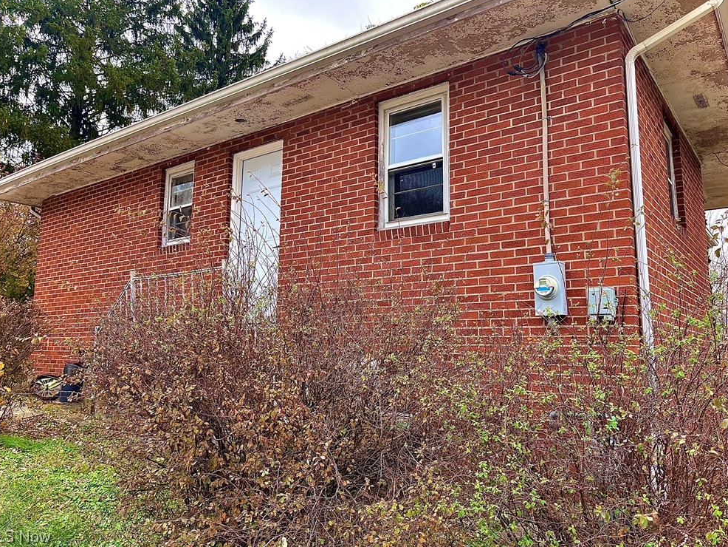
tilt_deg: +7.7
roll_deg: -0.7
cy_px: 269
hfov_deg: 65.3
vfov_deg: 51.4
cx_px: 356
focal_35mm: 27
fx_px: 568
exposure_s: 1/180
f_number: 1.6
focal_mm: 5.1
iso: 40
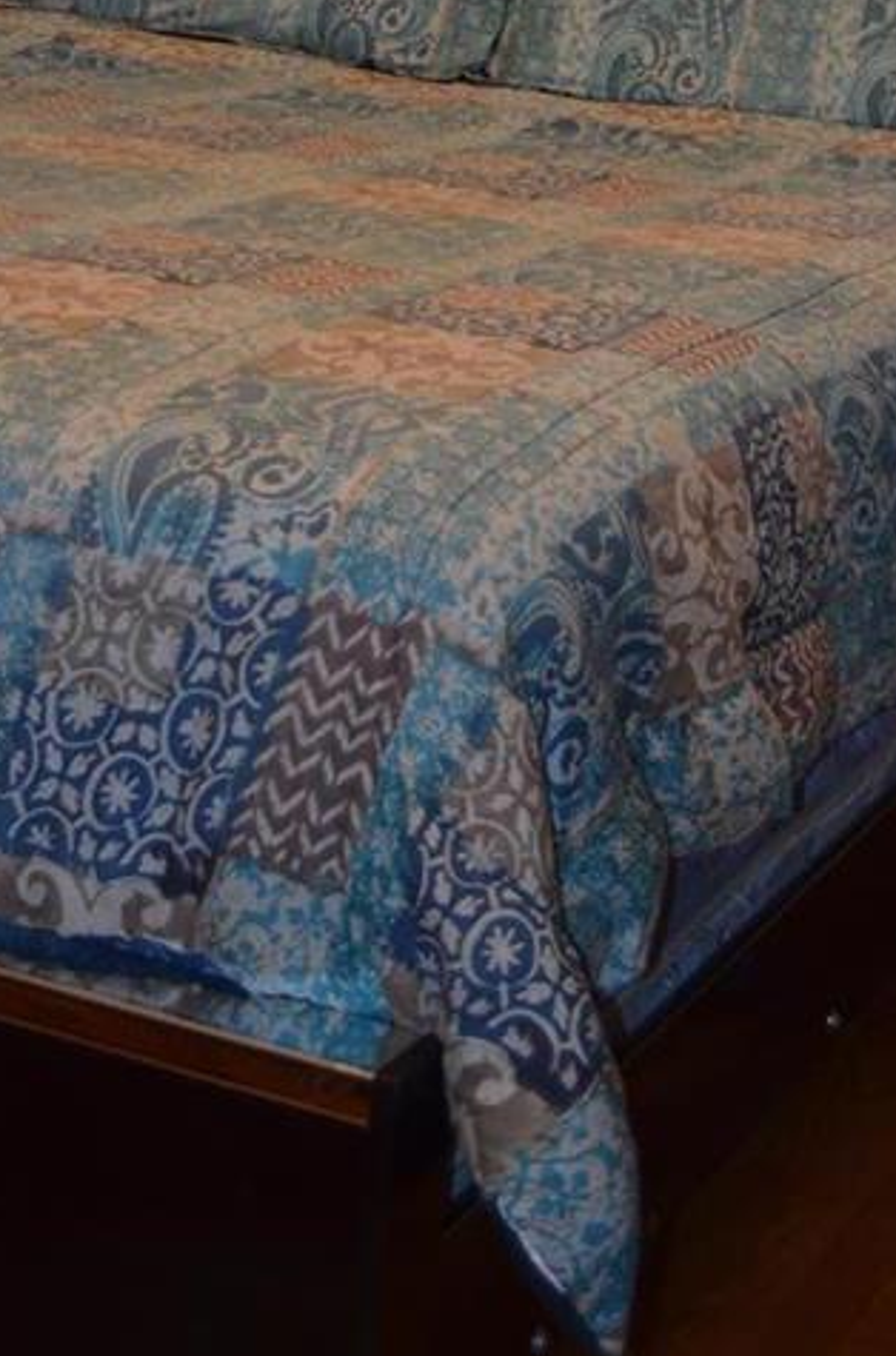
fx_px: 3417
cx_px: 294
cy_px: -265
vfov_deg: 20.9
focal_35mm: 91
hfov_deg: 14.9
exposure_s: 1/60
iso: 720
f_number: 4
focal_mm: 24
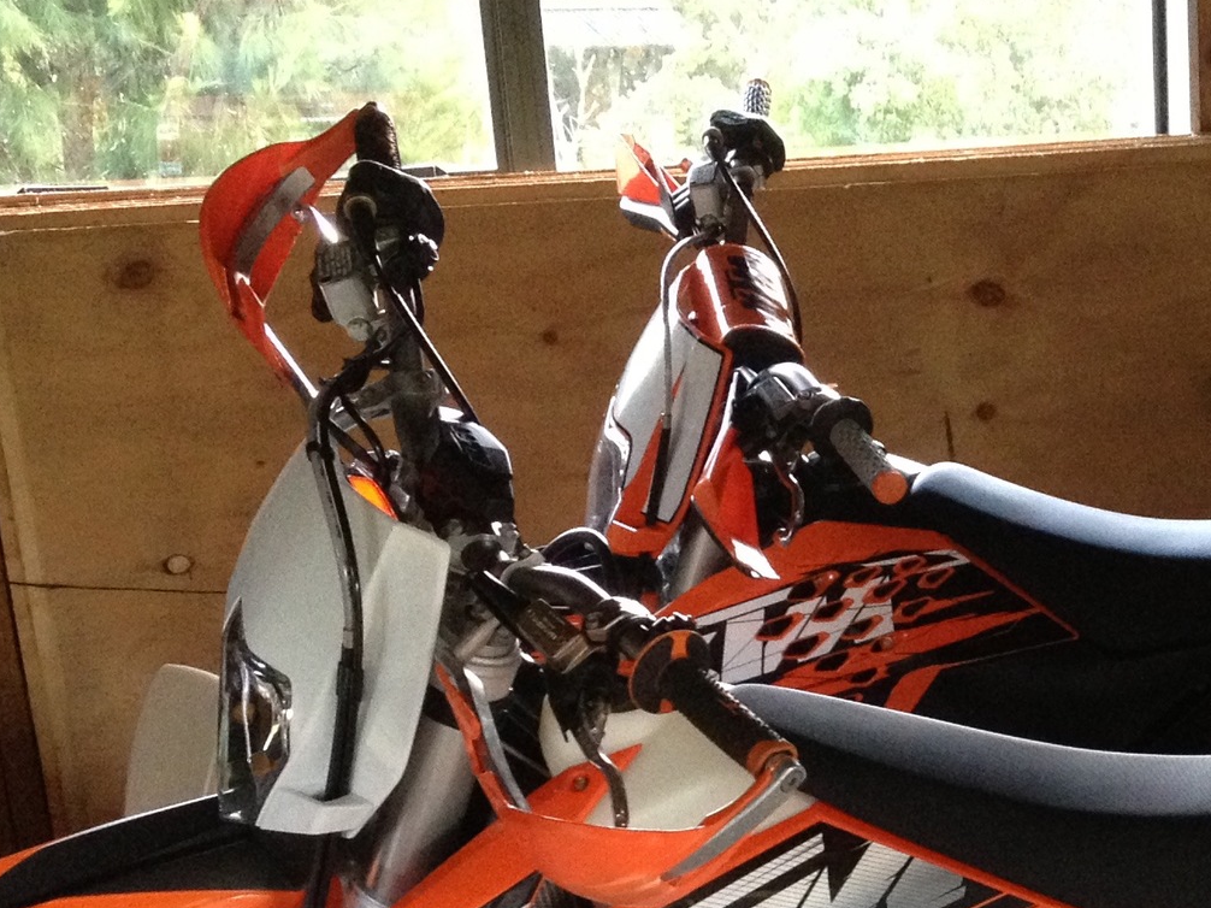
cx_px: 1058
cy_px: 1037
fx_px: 3043
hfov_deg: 22.1
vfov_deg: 16.4
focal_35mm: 87
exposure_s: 1/20
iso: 320
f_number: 2.4
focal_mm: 4.28
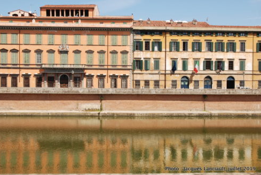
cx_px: 129
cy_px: 87
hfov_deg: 44.0
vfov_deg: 30.2
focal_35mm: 45
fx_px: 323
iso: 100
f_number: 8
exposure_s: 1/250
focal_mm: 29
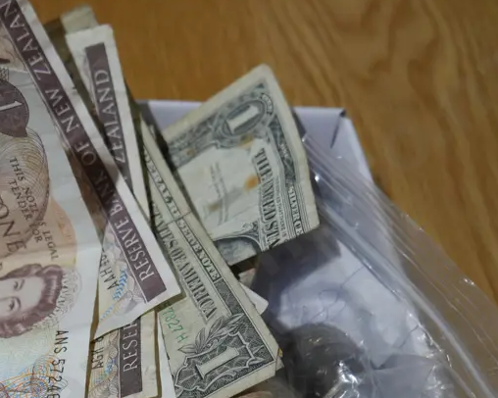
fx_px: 928
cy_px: 364
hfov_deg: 29.5
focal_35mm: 63
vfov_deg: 23.5
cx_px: 116
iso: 200
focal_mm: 16
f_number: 3.6
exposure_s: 1/80
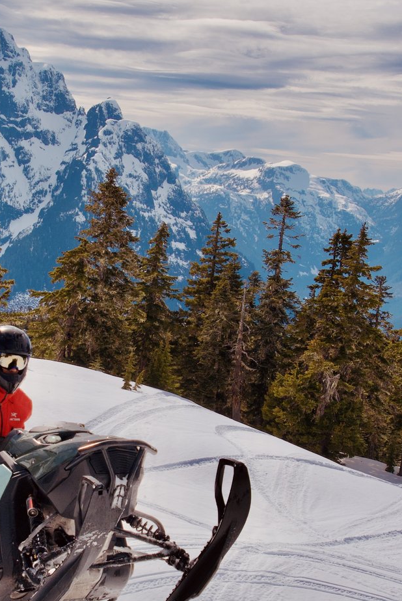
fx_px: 1504
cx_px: 58
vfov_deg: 22.5
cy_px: 414
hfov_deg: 15.1
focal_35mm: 90
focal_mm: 35
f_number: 8
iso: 250
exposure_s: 1/2000
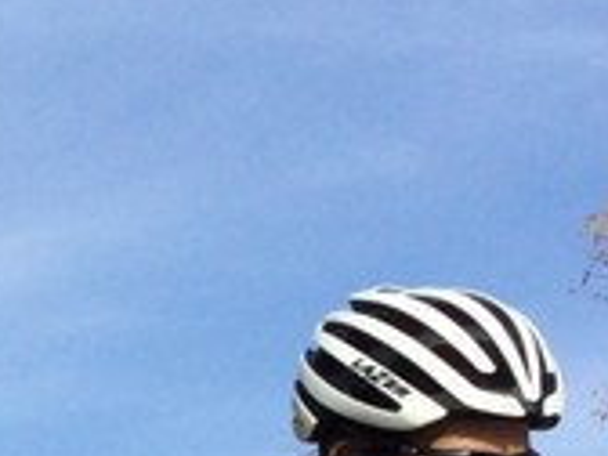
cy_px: 974
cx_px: -575
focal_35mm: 221
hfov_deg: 8.5
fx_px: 3882
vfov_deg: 6.5
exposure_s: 1/1404
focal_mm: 3.3
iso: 25
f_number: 2.4
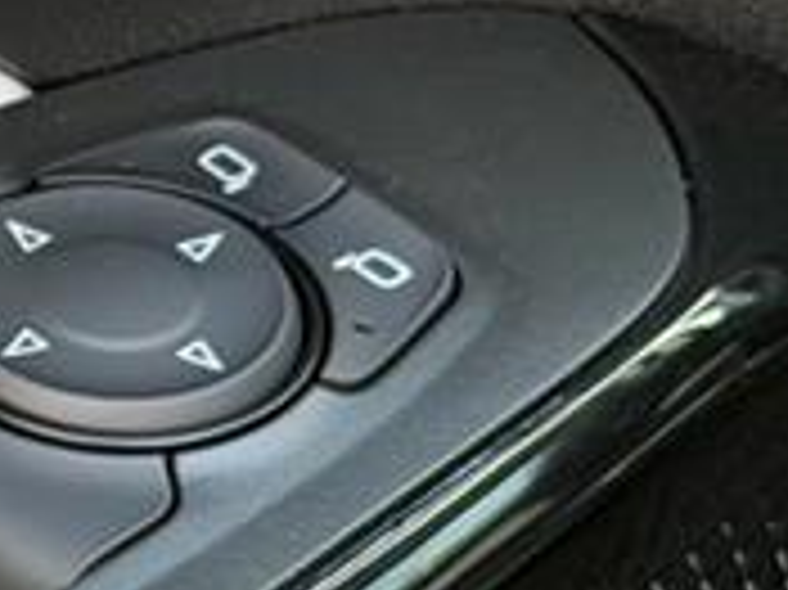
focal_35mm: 281
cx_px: -293
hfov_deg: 7.0
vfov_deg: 5.3
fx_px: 6392
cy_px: 234
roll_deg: +5.3
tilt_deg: -36.0
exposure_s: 1/175
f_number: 1.78
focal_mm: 6.76
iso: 64
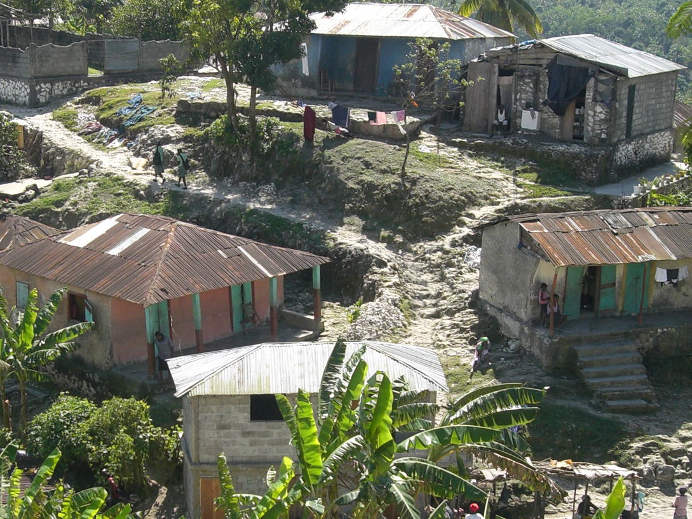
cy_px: 324
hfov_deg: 28.8
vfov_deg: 21.9
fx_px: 1340
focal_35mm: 67
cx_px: 233
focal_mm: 6.3
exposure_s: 1/320
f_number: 4.4
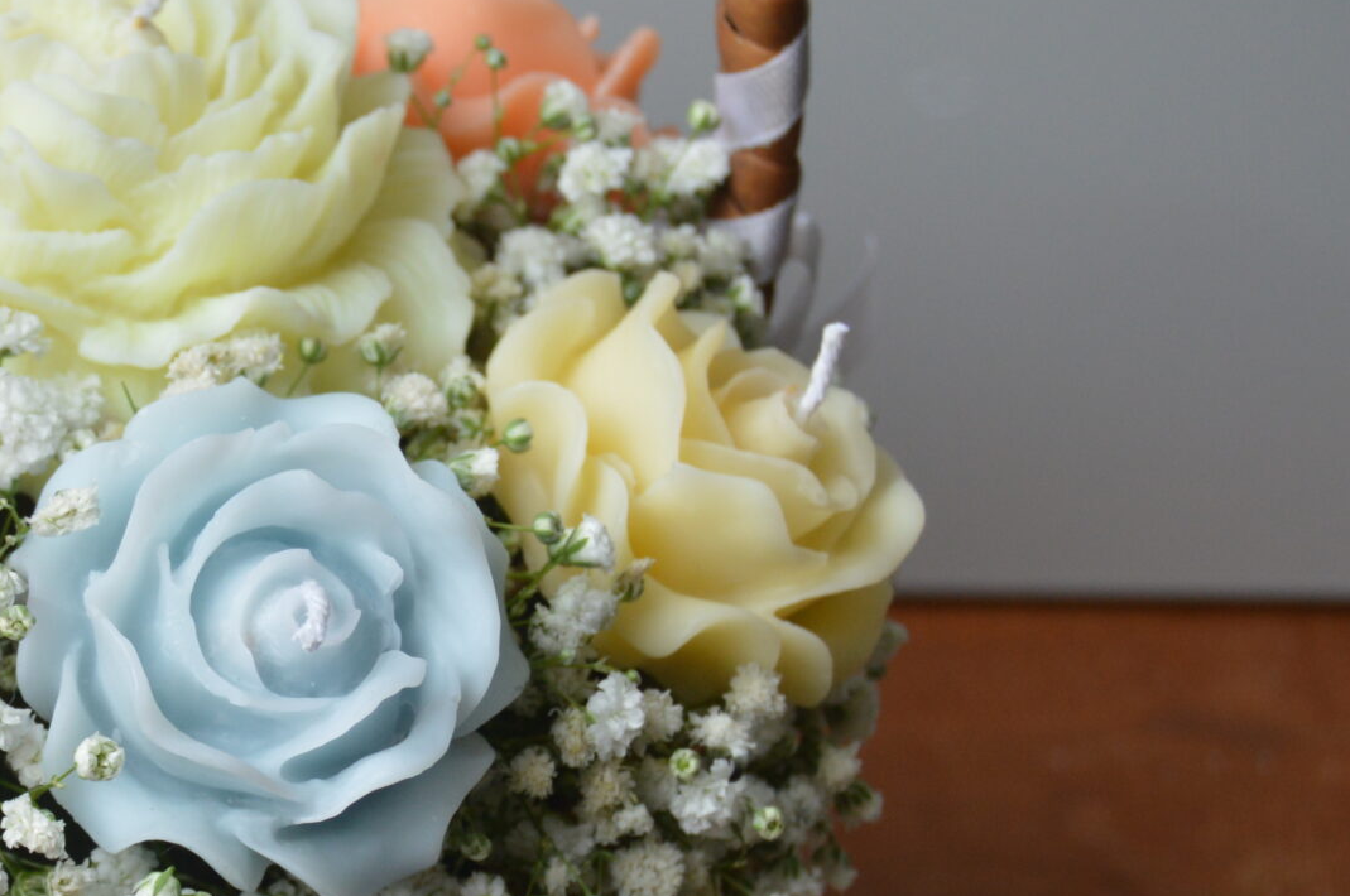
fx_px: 4307
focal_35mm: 115
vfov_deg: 11.9
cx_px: -43
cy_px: 553
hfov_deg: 17.3
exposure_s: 1/100
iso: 400
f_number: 5
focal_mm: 32
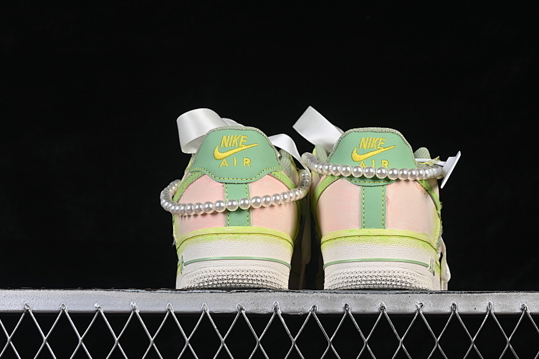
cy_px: 157
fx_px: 1333
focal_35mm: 89
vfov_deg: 15.4
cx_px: 303
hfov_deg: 22.9
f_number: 8
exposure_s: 1/80
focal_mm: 50
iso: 160
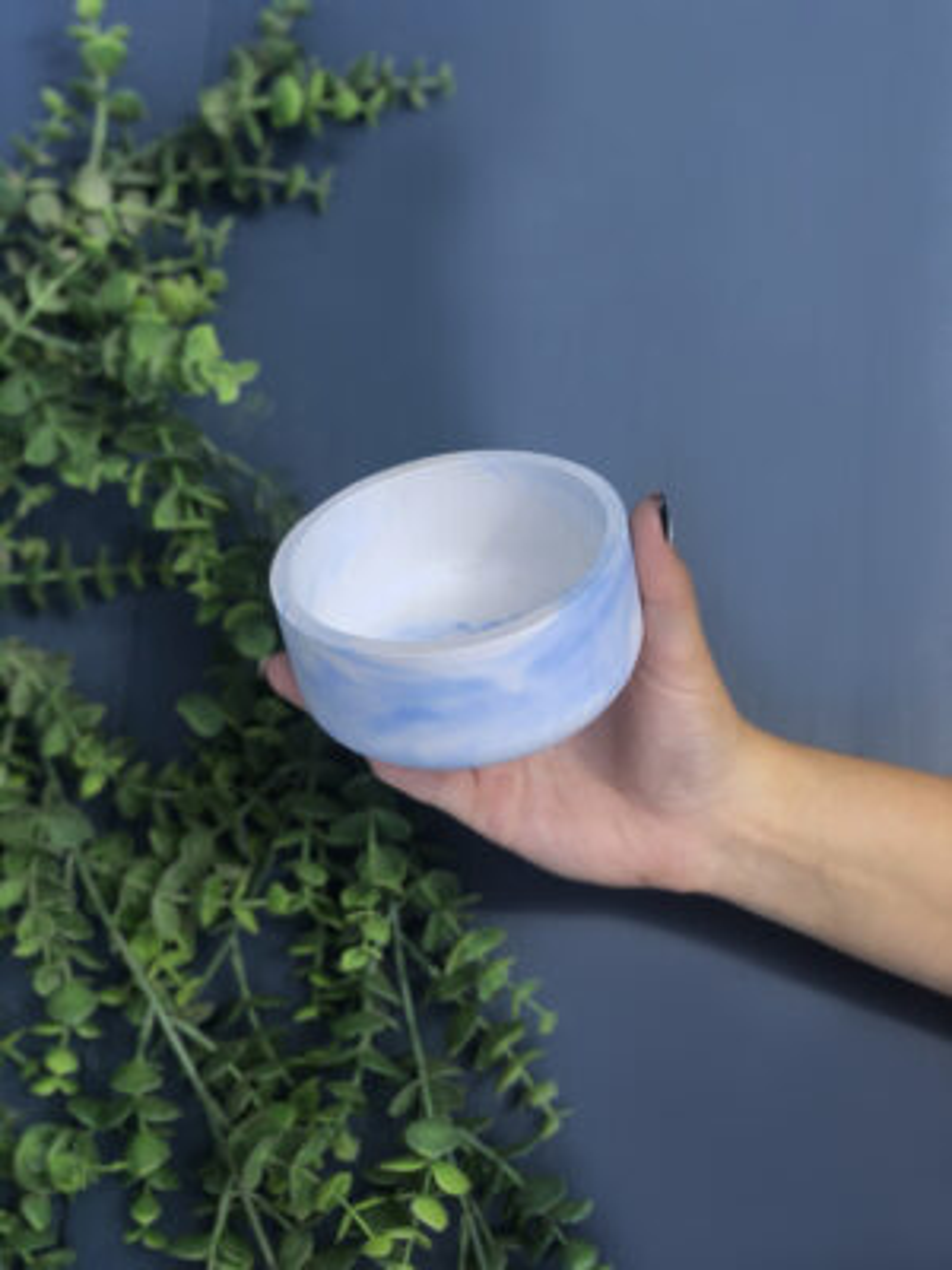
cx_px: 476
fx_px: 1907
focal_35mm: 52
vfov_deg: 36.8
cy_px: 635
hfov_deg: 28.0
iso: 16
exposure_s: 1/326
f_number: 2.4
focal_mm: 6
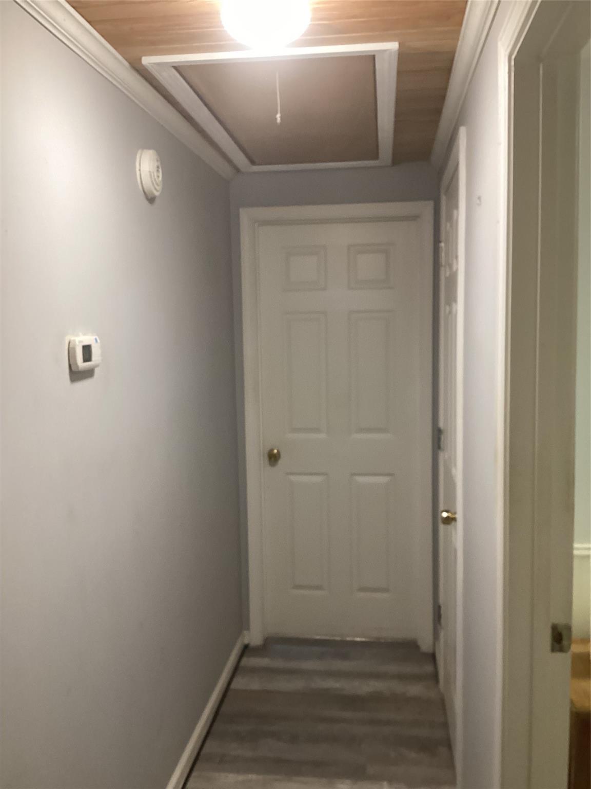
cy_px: 394
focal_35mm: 31
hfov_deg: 45.4
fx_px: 706
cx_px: 296
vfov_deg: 58.4
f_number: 2.4
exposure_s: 1/40
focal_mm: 3.3
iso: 250
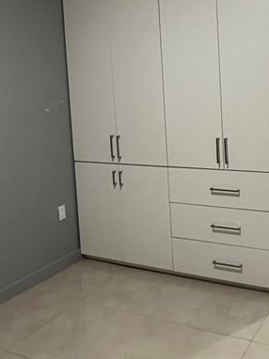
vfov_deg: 42.1
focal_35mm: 44
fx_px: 456
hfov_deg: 32.6
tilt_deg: -3.1
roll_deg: +1.9
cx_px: 180
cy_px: 107
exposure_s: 1/60
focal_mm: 2.22
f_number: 2.2
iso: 320
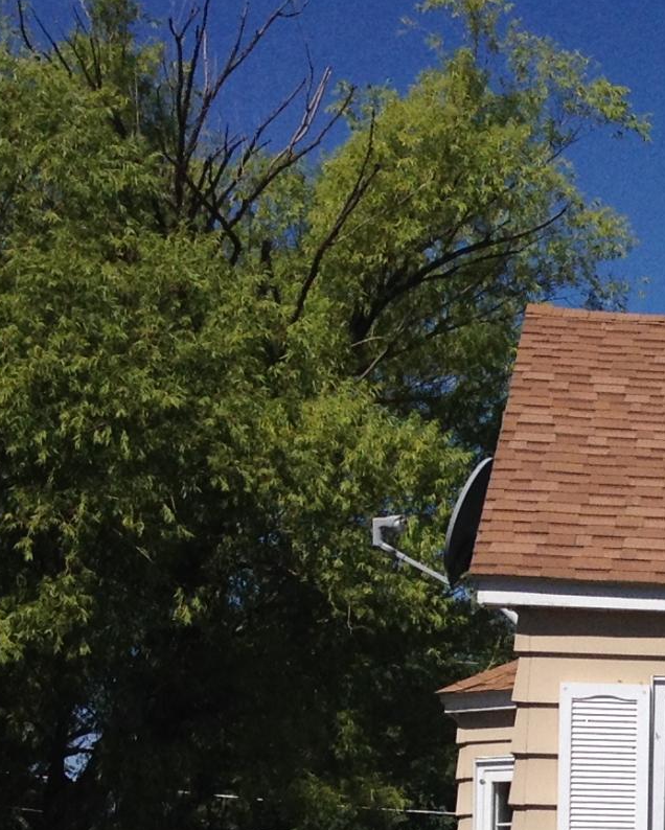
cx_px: 1253
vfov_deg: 14.6
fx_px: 3171
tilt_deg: +0.5
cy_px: 916
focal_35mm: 129
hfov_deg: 11.1
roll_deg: -0.9
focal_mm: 4.28
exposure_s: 1/3247
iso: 50
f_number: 2.4
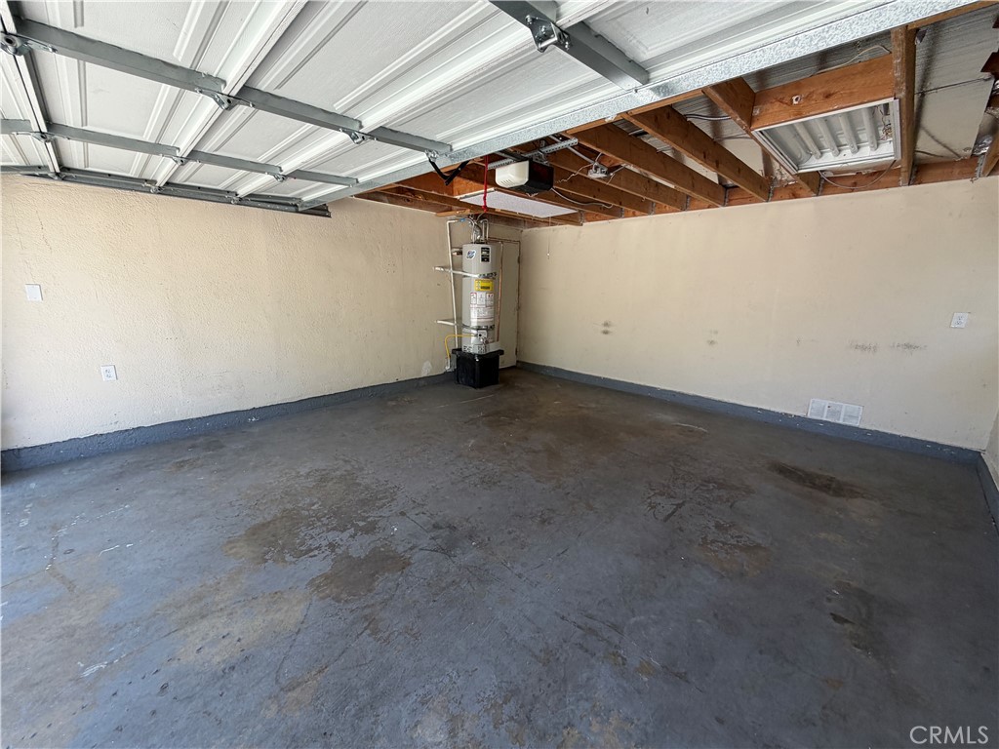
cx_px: 500
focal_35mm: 14
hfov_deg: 102.1
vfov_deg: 85.7
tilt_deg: -9.8
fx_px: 404
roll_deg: +1.7
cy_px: 374
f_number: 2.2
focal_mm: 2.22
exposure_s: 1/121
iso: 64
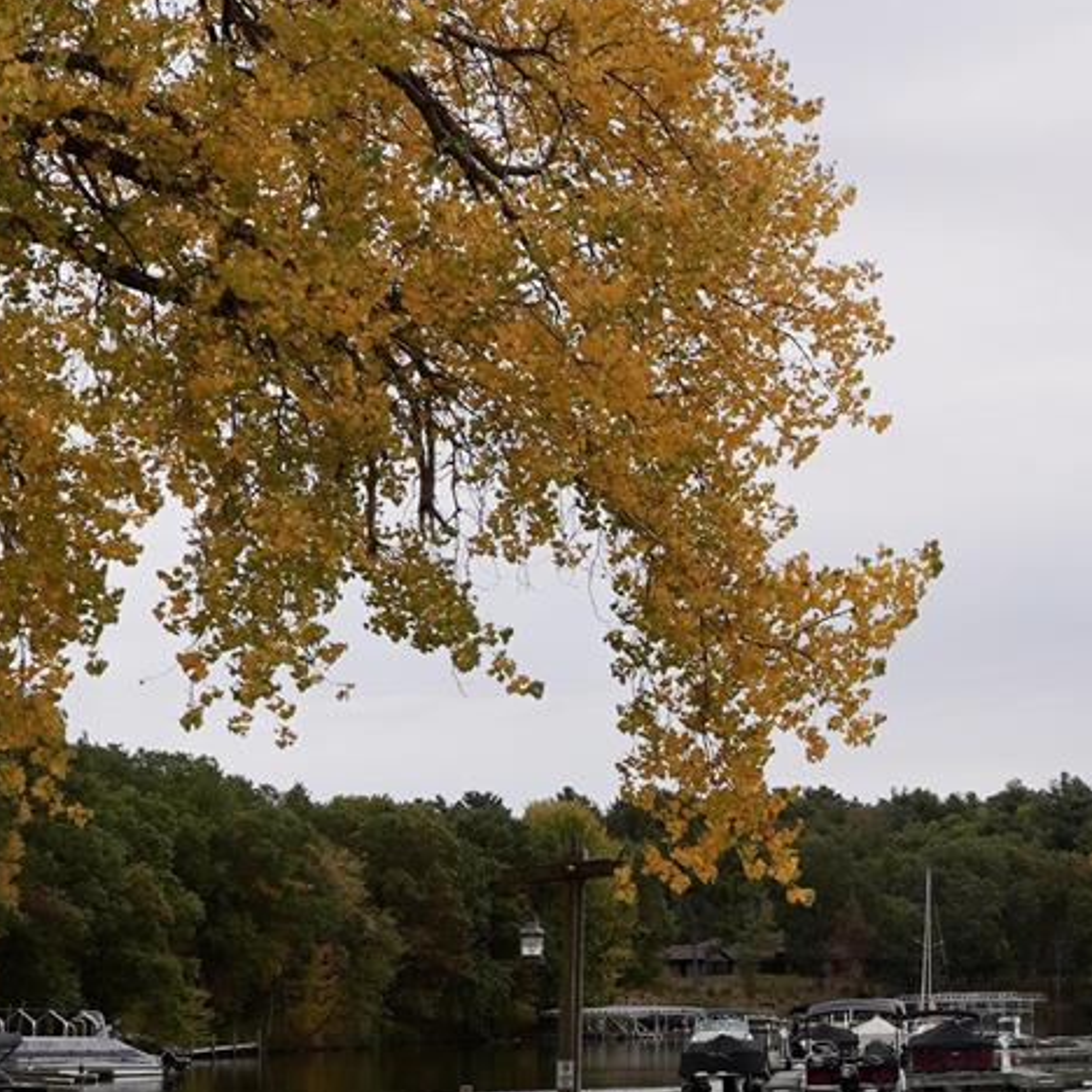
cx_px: 1129
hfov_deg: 23.7
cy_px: 810
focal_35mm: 69
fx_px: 2466
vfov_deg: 24.7
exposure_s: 1/400
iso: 100
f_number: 6.3
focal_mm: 11
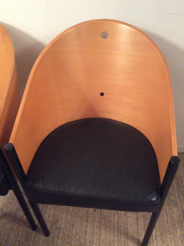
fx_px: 227
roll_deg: +1.4
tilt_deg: -44.4
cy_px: 123
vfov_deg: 56.9
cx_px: 92
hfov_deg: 44.1
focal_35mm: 32
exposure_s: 1/17
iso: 640
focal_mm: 3.3
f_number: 2.4
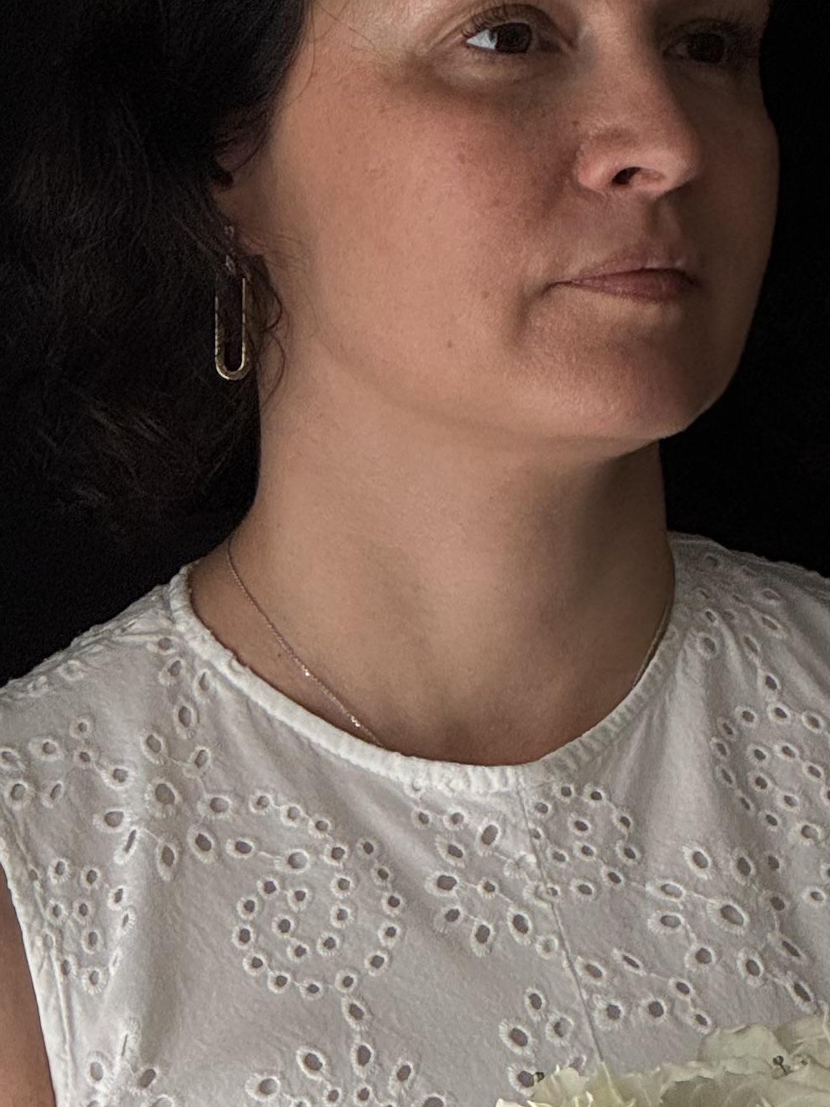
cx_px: 636
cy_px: 903
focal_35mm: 234
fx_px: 7482
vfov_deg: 8.4
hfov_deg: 6.3
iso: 64
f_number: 2.8
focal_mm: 9
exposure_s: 1/99
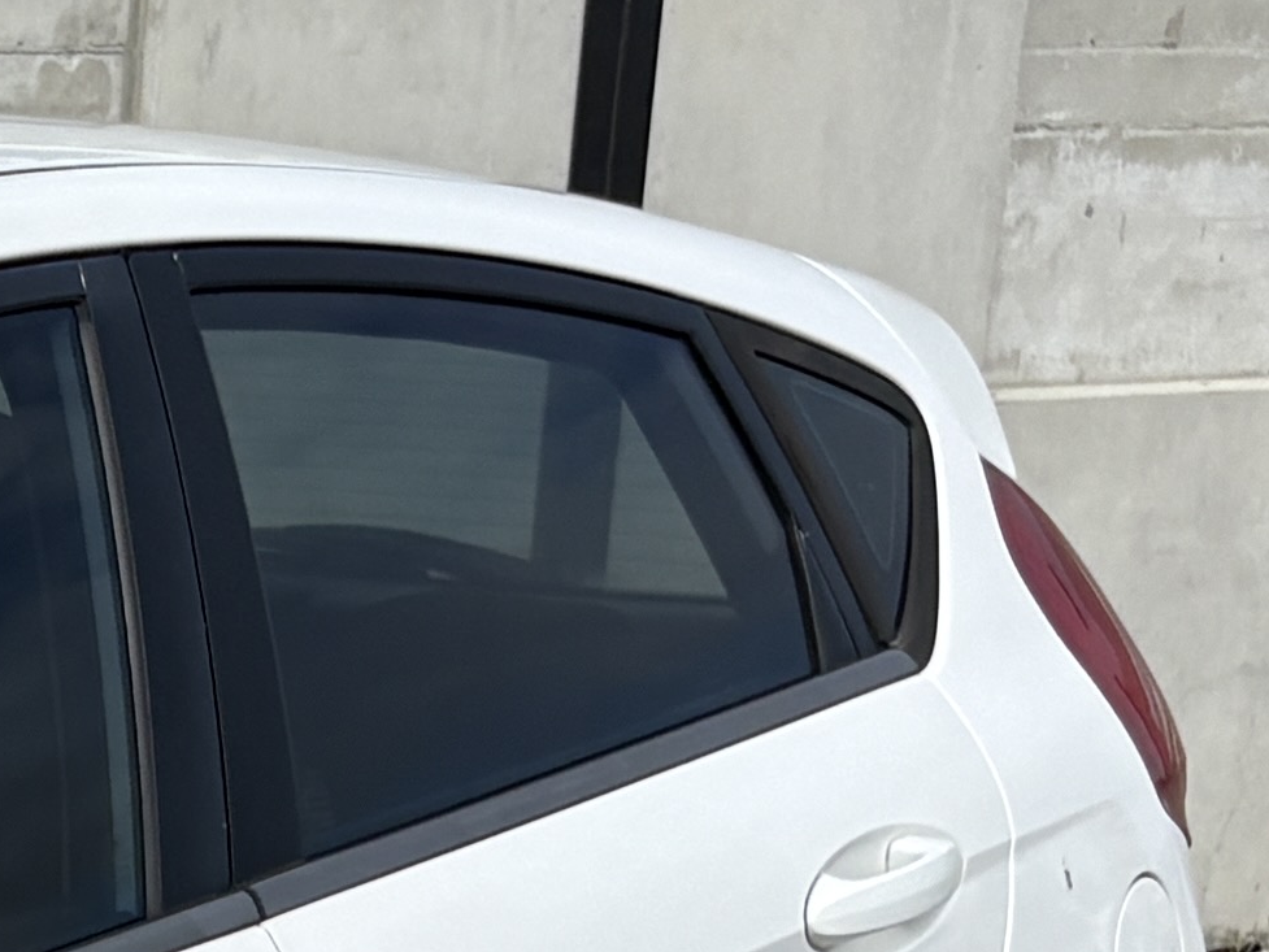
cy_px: 1690
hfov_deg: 11.8
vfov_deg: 9.3
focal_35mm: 152
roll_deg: -0.3
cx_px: -1150
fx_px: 5573
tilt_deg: -17.2
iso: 50
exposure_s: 1/6329
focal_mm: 5.96
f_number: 1.6
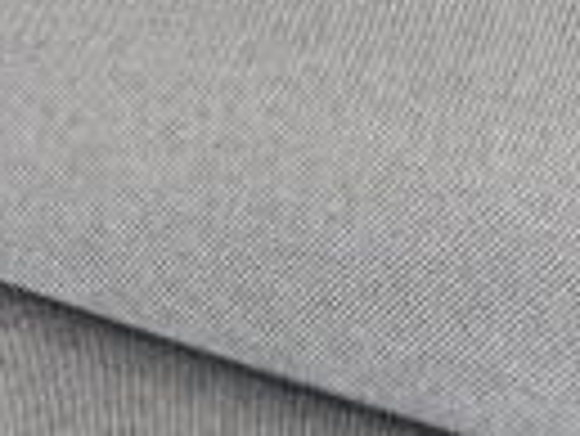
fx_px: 2432
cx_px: 976
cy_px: -944
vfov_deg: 8.4
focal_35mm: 145
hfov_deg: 12.6
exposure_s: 1/160
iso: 400
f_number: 8
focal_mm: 19
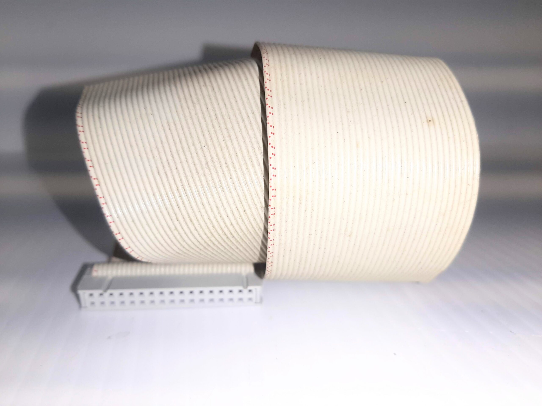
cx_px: 271
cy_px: 203
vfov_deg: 53.1
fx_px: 407
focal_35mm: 26
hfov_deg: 67.3
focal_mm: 3.93
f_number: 1.7
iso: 40
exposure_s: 1/60
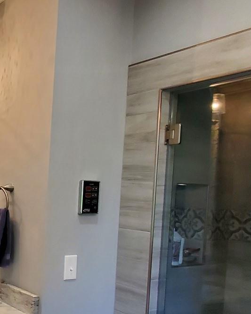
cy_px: 210
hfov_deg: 30.3
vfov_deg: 46.1
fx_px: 362
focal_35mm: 39
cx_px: -75
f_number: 2.2
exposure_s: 1/60
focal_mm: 1.8
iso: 125
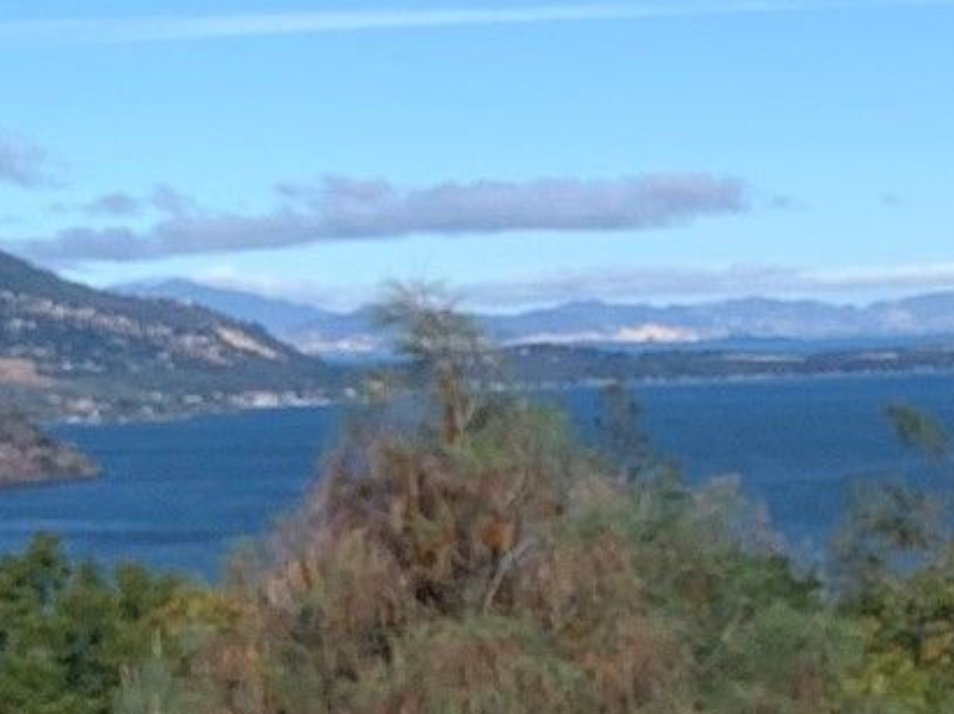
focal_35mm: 65
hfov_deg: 29.4
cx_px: 244
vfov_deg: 22.6
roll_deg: +1.6
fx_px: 1790
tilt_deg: -3.0
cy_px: 356
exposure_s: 1/2364
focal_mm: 4.25
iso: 25
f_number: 1.8
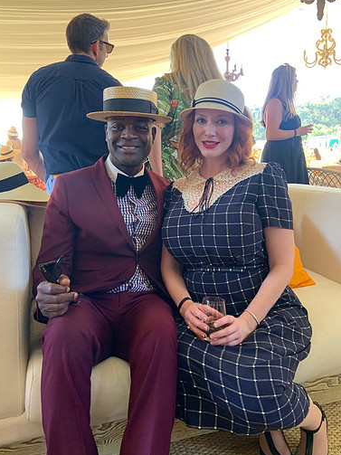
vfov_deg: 59.9
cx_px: 163
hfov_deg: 46.8
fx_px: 394
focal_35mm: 30
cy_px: 216
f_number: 1.8
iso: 100
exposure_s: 1/87
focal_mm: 4.25
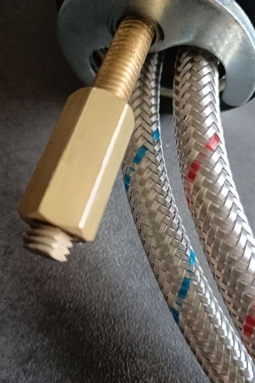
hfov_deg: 44.9
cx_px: 118
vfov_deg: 63.6
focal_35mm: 29
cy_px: 195
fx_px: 308
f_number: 1.9
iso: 1668
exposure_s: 1/25
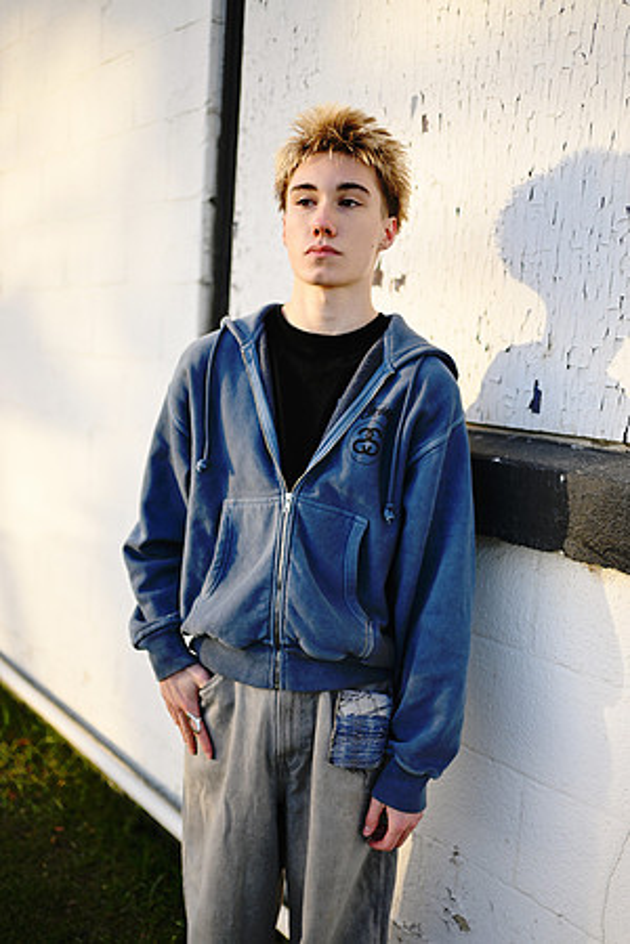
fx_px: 919
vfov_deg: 54.4
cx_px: 315
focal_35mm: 35
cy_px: 472
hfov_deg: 37.9
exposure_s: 1/1600
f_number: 1.6
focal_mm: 35
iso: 200
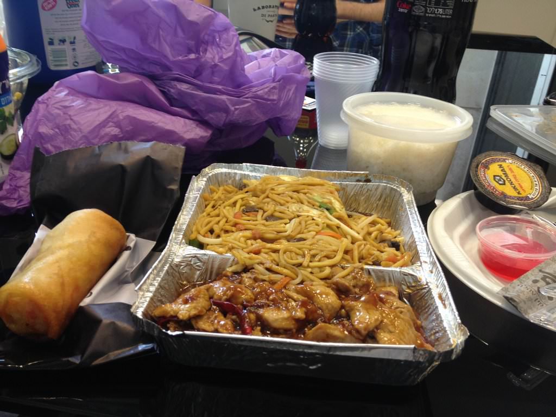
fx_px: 562
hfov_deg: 52.6
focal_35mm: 35
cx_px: 278
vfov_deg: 40.7
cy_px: 208
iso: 64
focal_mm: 4.28
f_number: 2.4
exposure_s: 1/30
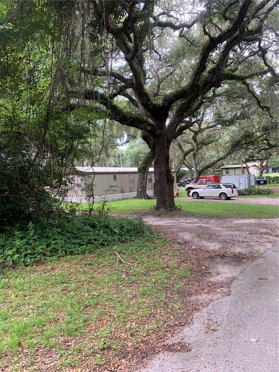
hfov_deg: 53.1
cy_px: 186
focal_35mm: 26
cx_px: 140
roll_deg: +3.0
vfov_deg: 67.3
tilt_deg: -1.0
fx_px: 279
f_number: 1.8
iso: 50
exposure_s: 1/121
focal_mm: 4.25
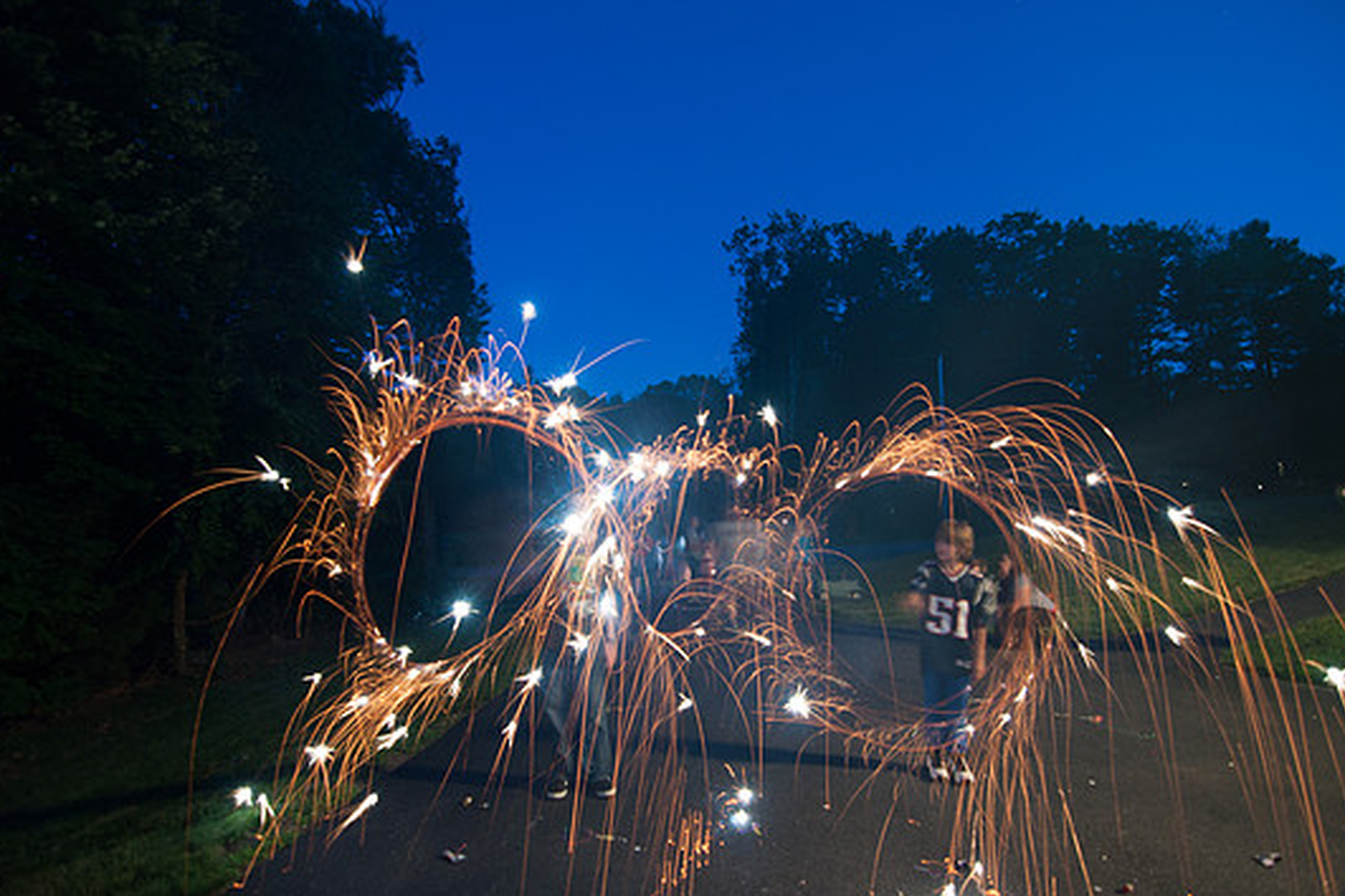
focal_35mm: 18
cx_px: 697
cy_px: 457
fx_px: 672
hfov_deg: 90.0
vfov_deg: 67.4
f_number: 2.8
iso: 200
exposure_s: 2
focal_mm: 11
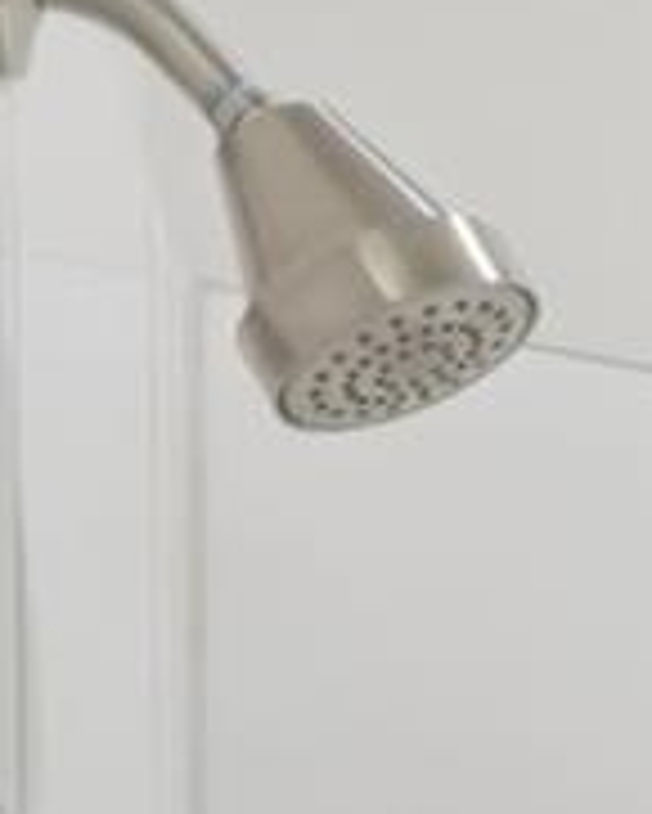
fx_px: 3832
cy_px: 2759
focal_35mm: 159
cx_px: 2653
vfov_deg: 8.8
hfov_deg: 7.1
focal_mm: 10
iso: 400
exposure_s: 1/25
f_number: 8
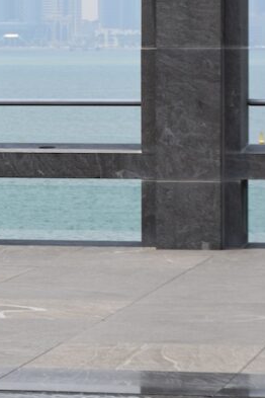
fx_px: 2418
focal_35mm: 219
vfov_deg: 9.4
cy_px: 48
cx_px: -56
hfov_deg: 6.2
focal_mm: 56
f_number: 11
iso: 200
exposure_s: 1/500
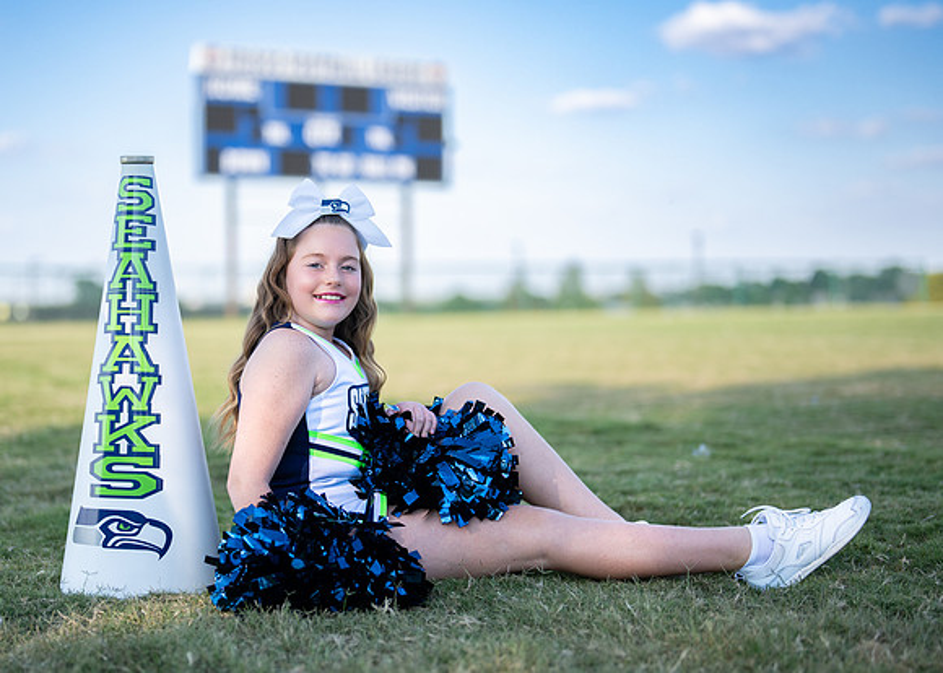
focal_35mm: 64
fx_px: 1724
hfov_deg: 30.5
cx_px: 379
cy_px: 347
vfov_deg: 22.1
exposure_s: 1/4000
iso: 125
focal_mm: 50
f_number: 1.2
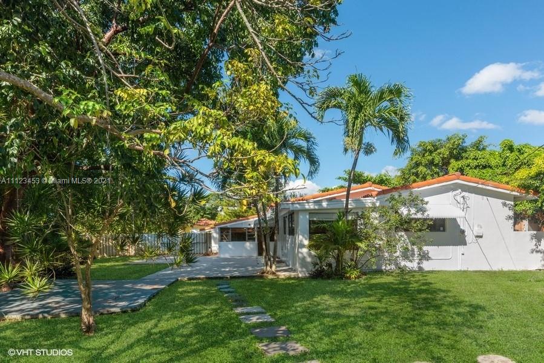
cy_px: 182
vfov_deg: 57.3
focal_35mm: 22
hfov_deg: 78.6
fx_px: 333
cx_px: 272
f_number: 8
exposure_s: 1/200
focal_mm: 22
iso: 200
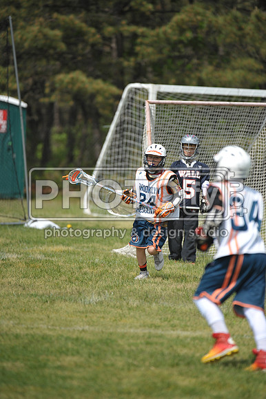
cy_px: 200
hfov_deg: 4.0
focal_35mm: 340
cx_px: 133
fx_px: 3773
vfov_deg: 6.1
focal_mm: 340
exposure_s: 1/4000
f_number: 4
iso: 640
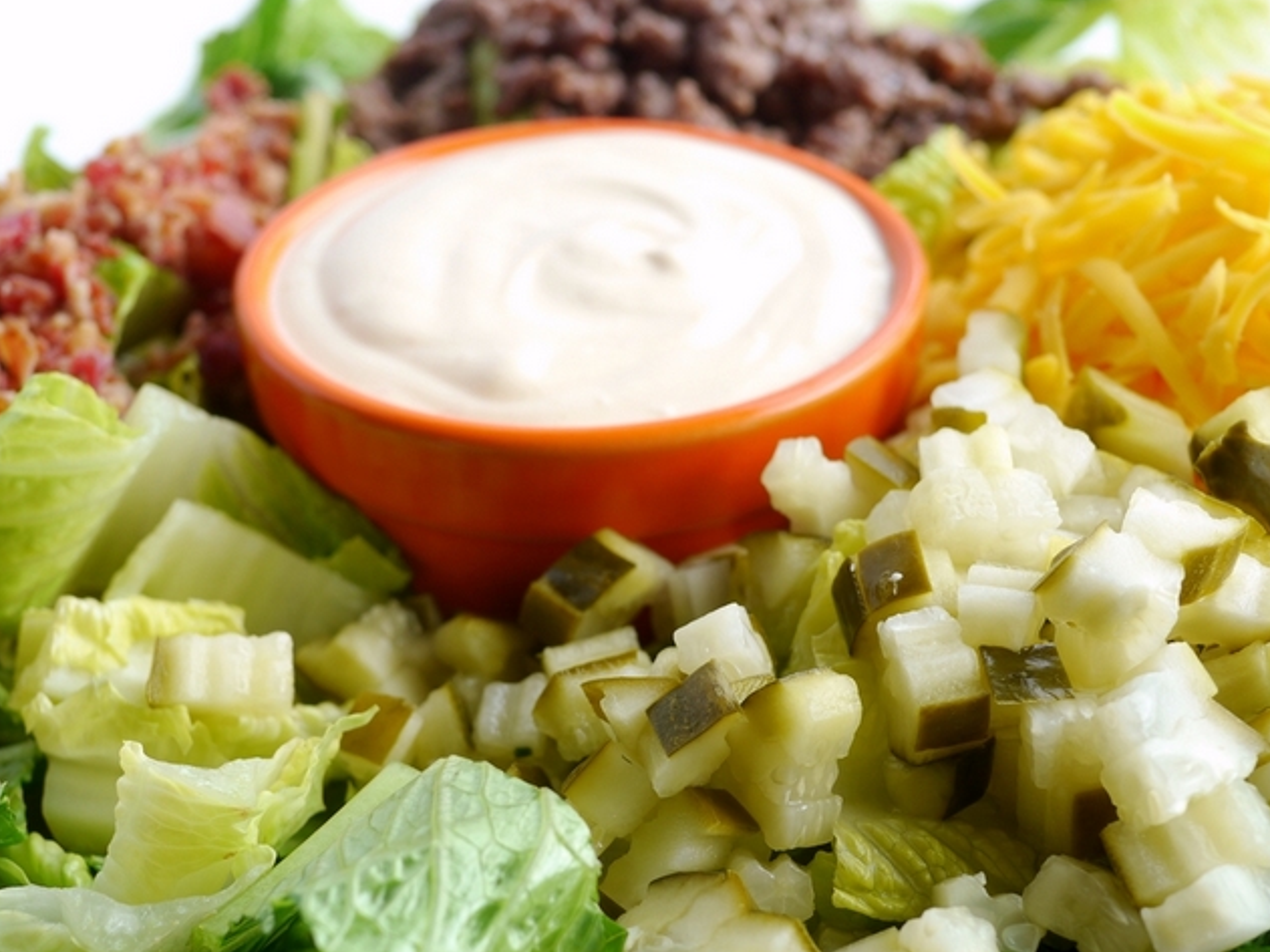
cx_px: 574
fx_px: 2384
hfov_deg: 29.8
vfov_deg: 22.5
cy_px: 603
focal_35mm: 65
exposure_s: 1/125
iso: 100
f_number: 3.5
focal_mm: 25
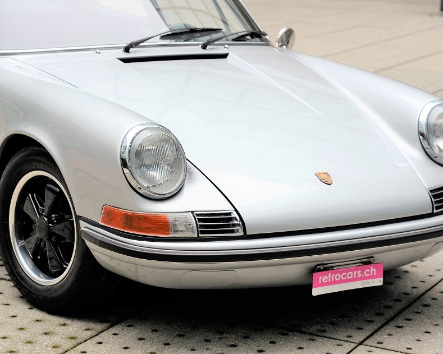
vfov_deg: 15.7
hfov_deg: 19.6
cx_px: 226
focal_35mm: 98
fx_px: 1285
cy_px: 179
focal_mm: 86
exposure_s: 1/50
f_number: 6.3
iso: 320
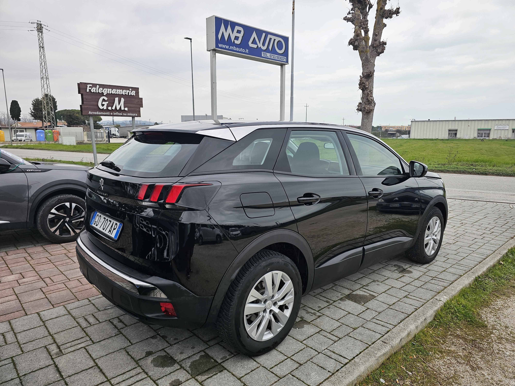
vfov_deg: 58.9
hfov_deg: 73.9
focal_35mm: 23
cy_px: 193
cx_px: 258
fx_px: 342
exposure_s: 1/180
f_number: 1.7
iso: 20
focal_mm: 6.3
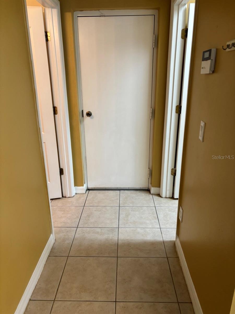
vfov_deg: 67.3
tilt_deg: -18.4
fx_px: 235
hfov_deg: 53.1
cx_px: 118
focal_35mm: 26
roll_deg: +0.0
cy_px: 157
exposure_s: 1/60
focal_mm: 5.96
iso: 160
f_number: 1.6
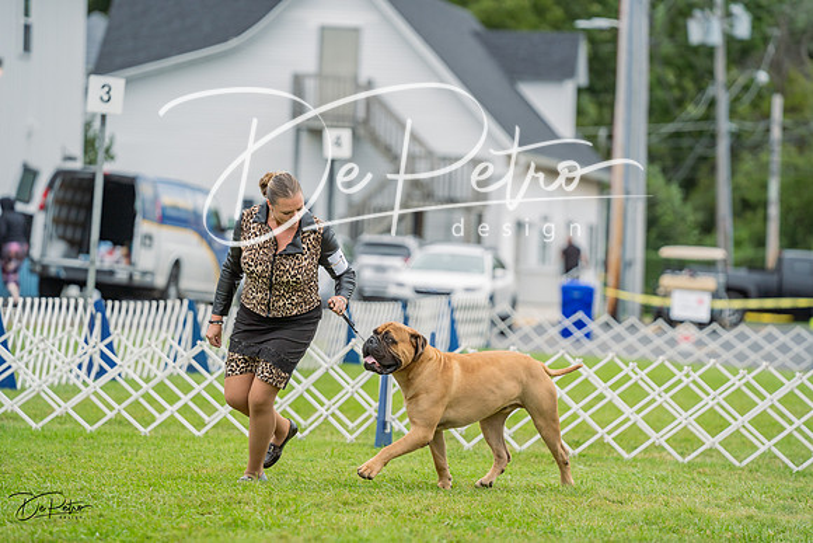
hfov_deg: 10.3
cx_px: 406
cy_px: 272
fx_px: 4518
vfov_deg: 6.9
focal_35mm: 200
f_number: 3.5
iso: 400
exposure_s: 1/1250
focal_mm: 200
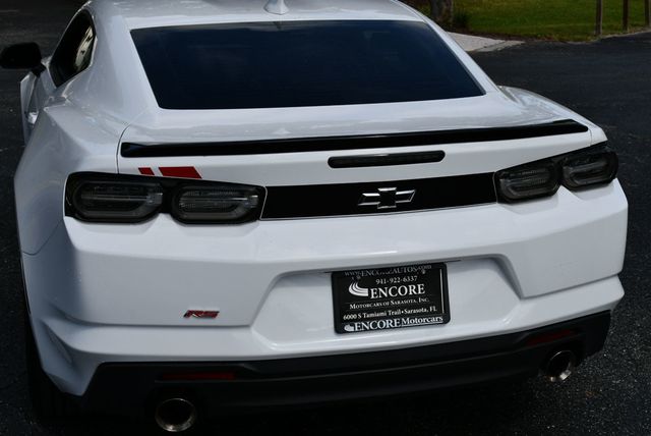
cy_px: 218
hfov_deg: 33.4
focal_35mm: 60
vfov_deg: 22.7
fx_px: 1086
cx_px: 326
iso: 100
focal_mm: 30
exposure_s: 1/320
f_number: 9
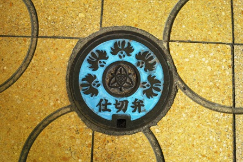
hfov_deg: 43.6
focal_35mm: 45
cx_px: 122
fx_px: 304
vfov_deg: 29.9
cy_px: 81
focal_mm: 30
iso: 200
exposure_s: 1/100
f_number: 4
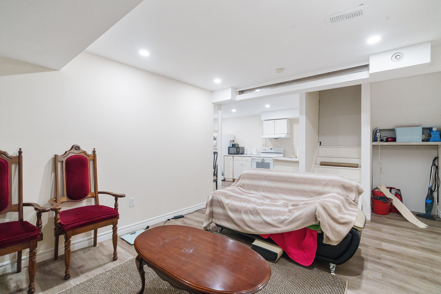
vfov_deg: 73.7
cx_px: 220
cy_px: 147
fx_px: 196
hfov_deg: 96.7
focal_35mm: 16
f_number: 9
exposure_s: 1/13
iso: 12800
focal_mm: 16
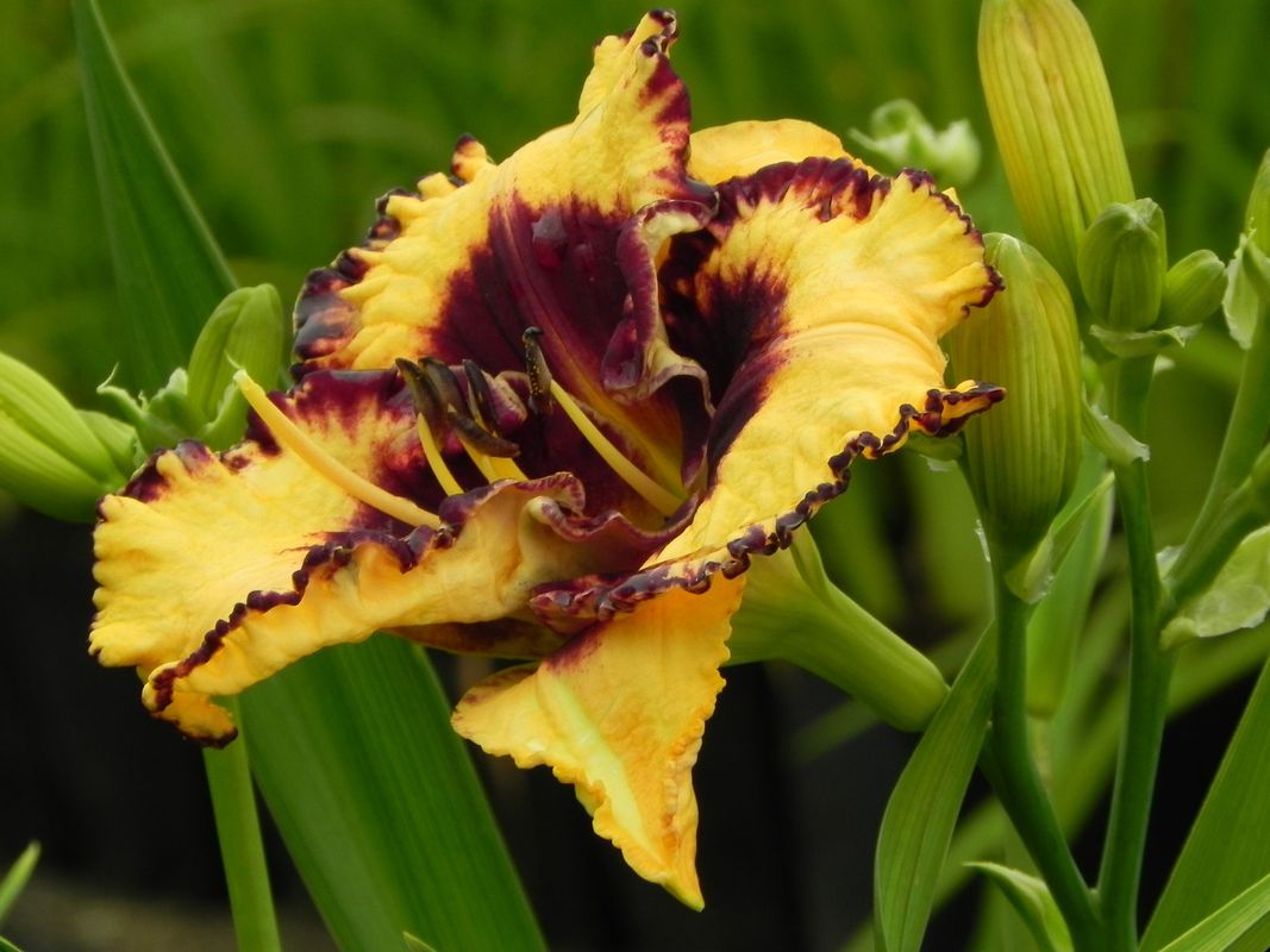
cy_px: 476
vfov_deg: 5.1
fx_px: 10675
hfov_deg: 6.8
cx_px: 635
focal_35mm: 291
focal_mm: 51.8
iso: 160
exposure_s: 1/160
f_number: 8
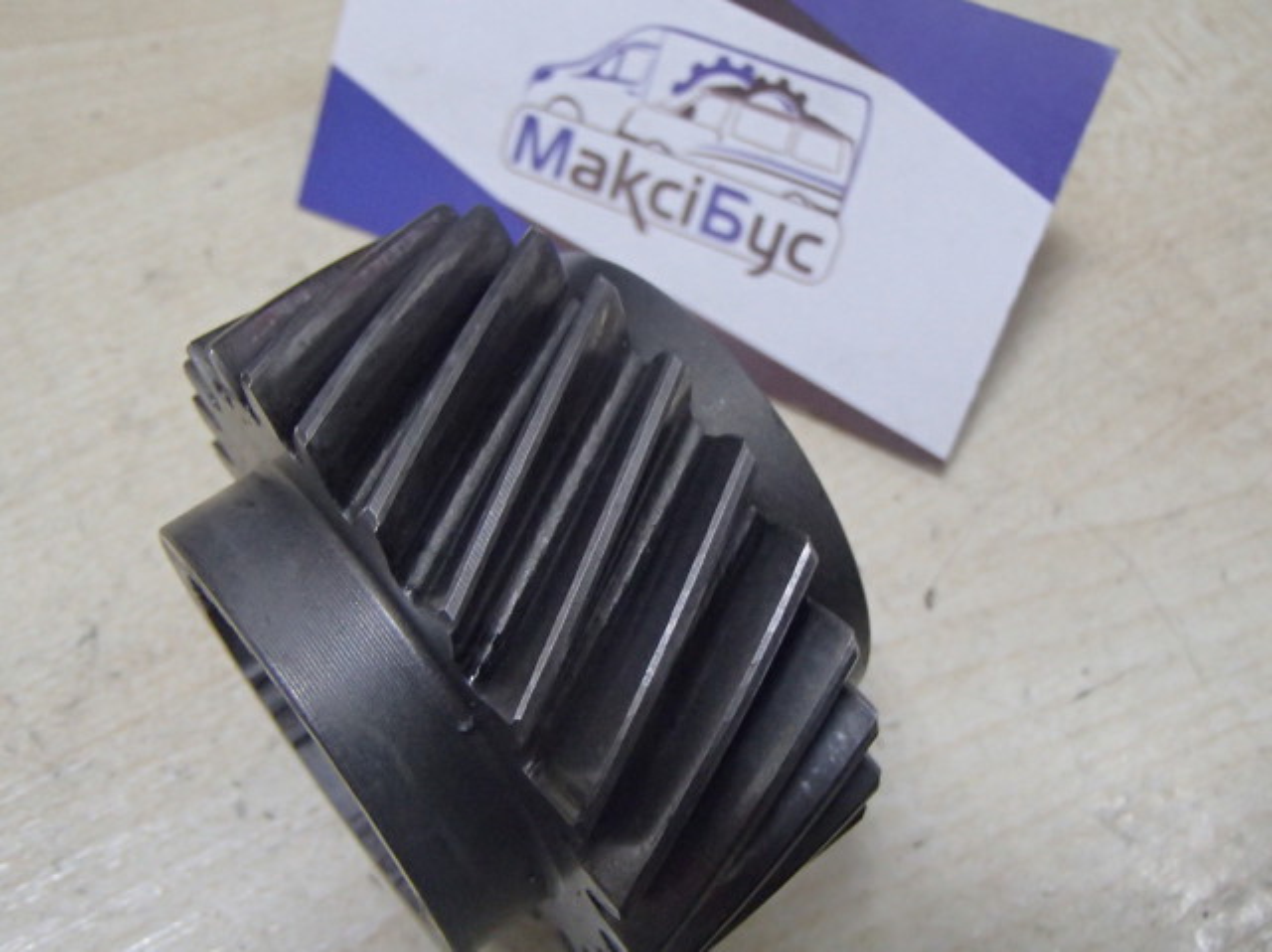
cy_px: 476
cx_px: 636
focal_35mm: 37
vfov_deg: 38.6
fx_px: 1359
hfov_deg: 50.2
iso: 800
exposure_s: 1/50
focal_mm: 6.64
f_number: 4.7
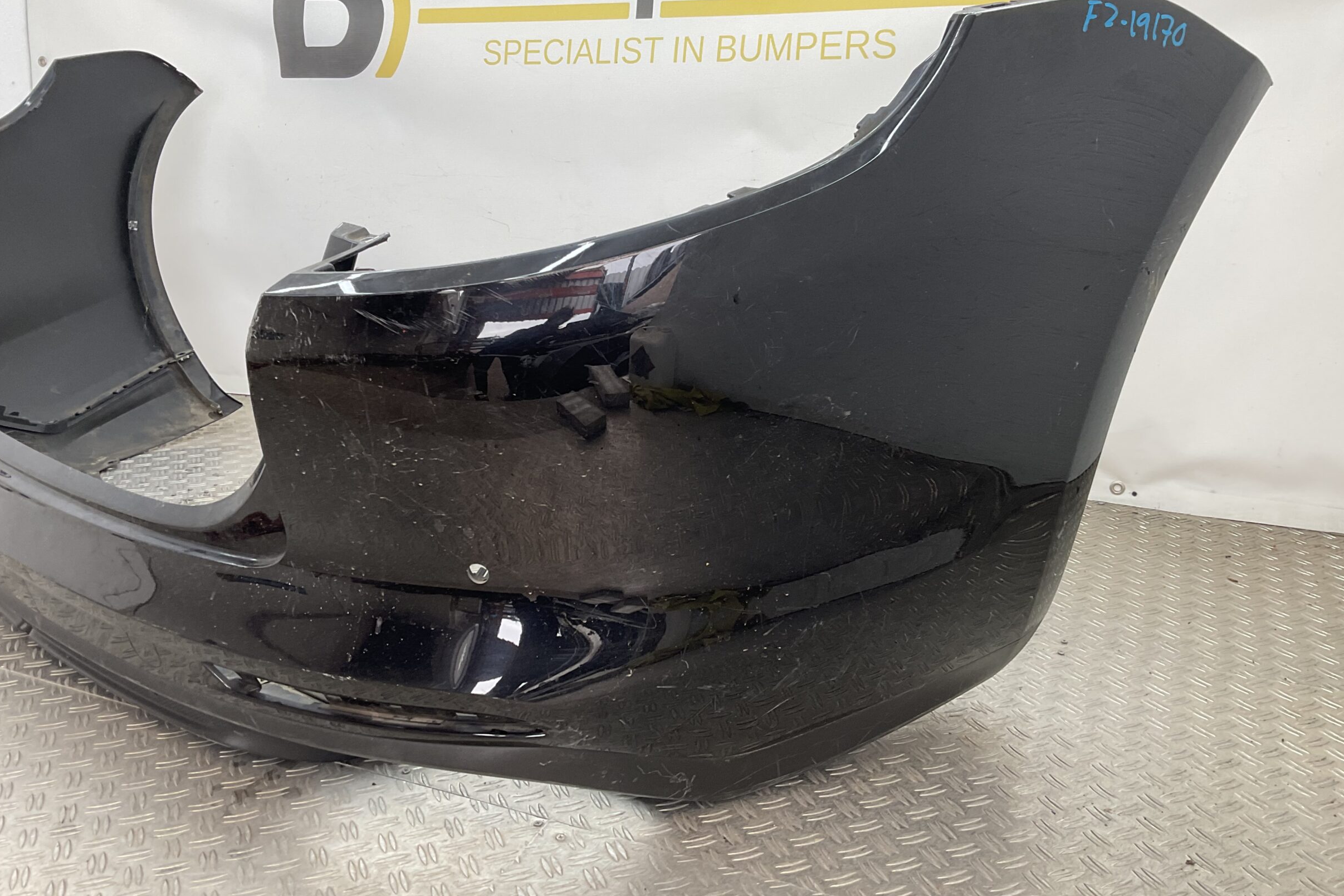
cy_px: 424
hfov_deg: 58.7
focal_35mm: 32
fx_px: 1195
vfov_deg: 41.1
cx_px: 637
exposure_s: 1/100
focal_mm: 3
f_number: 1.8
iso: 25
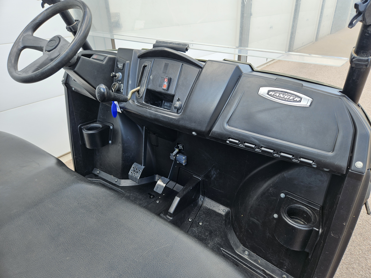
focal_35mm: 23
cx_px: 186
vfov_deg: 58.9
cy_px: 139
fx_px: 247
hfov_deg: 73.9
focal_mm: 5.4
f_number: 1.8
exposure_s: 1/180
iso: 25
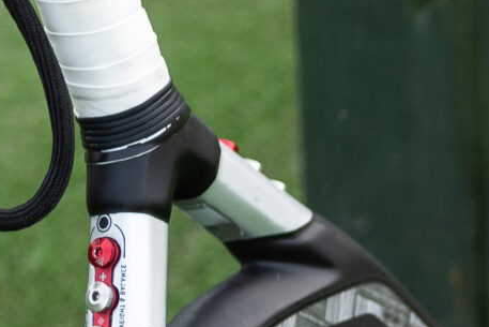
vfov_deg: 2.9
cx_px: 625
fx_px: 6467
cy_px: 467
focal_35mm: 476
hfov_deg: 4.3
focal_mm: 85
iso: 80
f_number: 2.8
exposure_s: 1/320
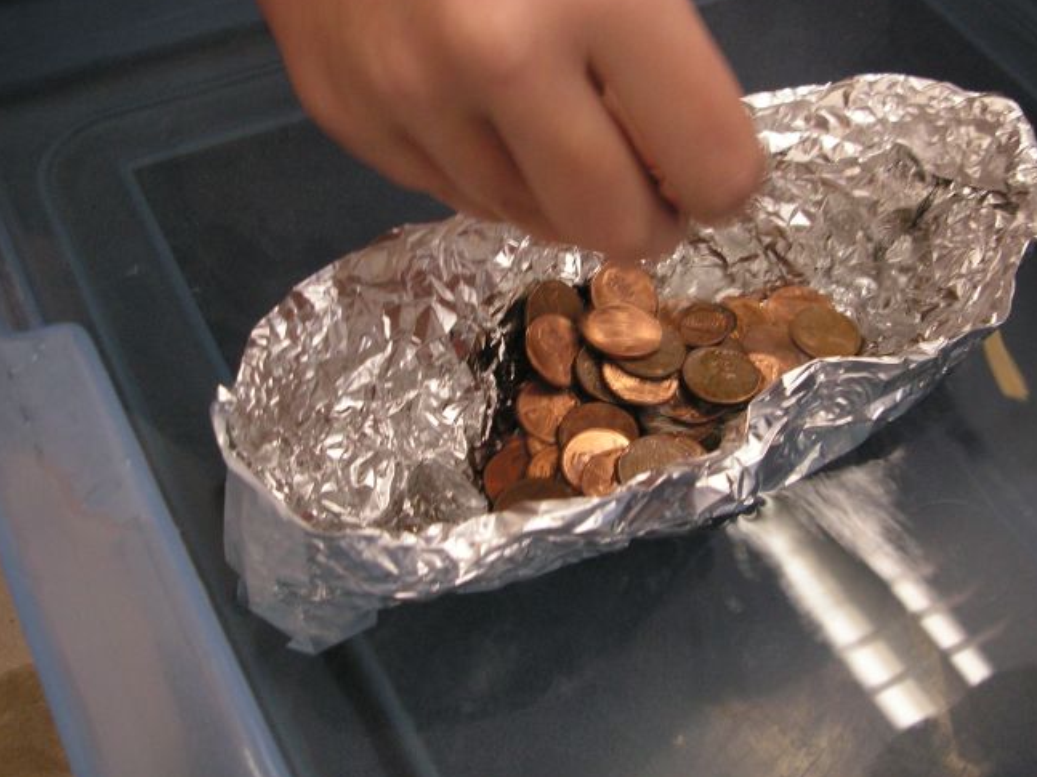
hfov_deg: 40.2
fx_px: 1408
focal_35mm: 47
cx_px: 635
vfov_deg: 30.8
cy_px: 306
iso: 100
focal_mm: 6.3
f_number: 3.3
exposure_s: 1/15
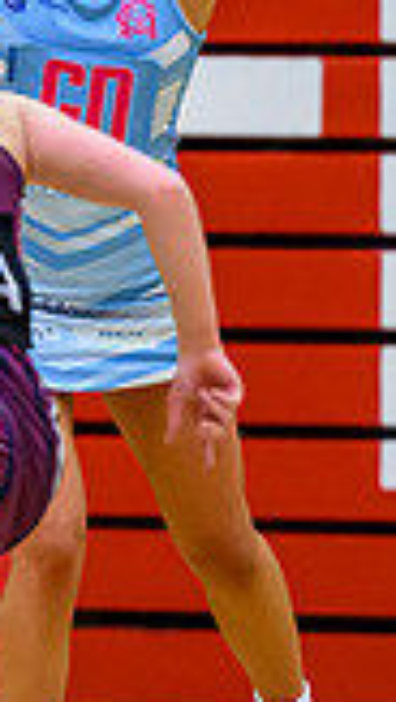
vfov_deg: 2.0
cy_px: 358
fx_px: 19848
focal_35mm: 1066
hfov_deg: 1.1
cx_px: -13
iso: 5000
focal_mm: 200
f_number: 2.8
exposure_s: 1/1000
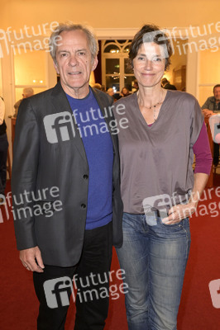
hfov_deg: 29.8
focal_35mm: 45
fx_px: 413
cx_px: 110
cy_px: 165
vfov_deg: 43.6
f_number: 5.6
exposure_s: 1/50
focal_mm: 45
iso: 2500
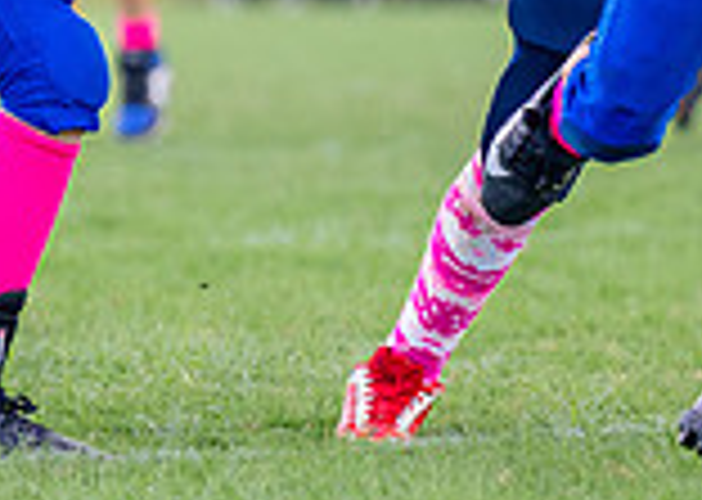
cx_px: -2
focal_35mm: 684
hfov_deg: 3.0
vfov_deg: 2.1
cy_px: -147
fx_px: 13619
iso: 500
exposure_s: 1/2500
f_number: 2.8
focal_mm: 135
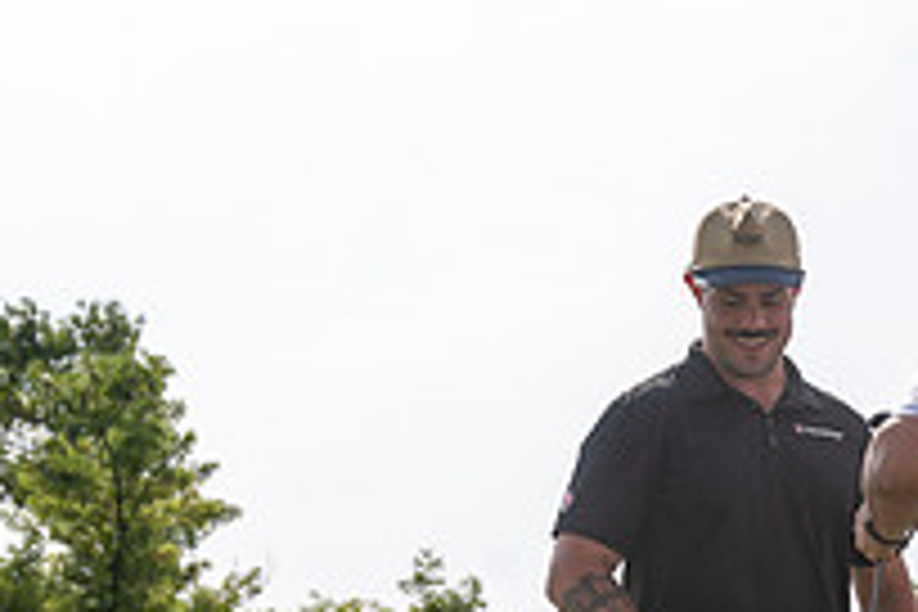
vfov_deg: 11.3
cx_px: 963
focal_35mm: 116
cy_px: 946
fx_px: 2958
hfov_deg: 17.2
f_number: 6.3
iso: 250
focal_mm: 37
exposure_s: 1/1600
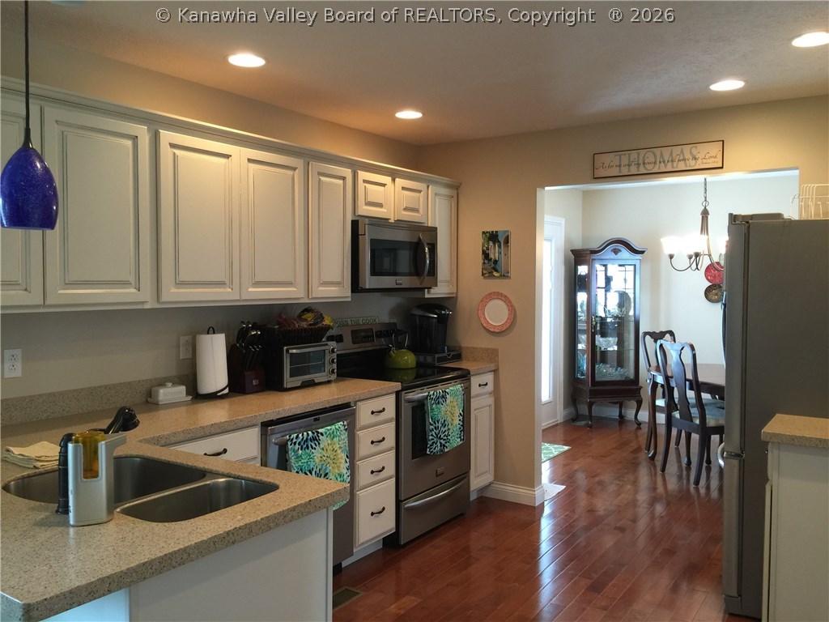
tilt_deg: -2.2
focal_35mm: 29
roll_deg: +0.0
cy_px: 311
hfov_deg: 61.7
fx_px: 695
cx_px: 414
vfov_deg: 48.2
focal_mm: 4.15
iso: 50
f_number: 2.2
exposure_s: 1/15
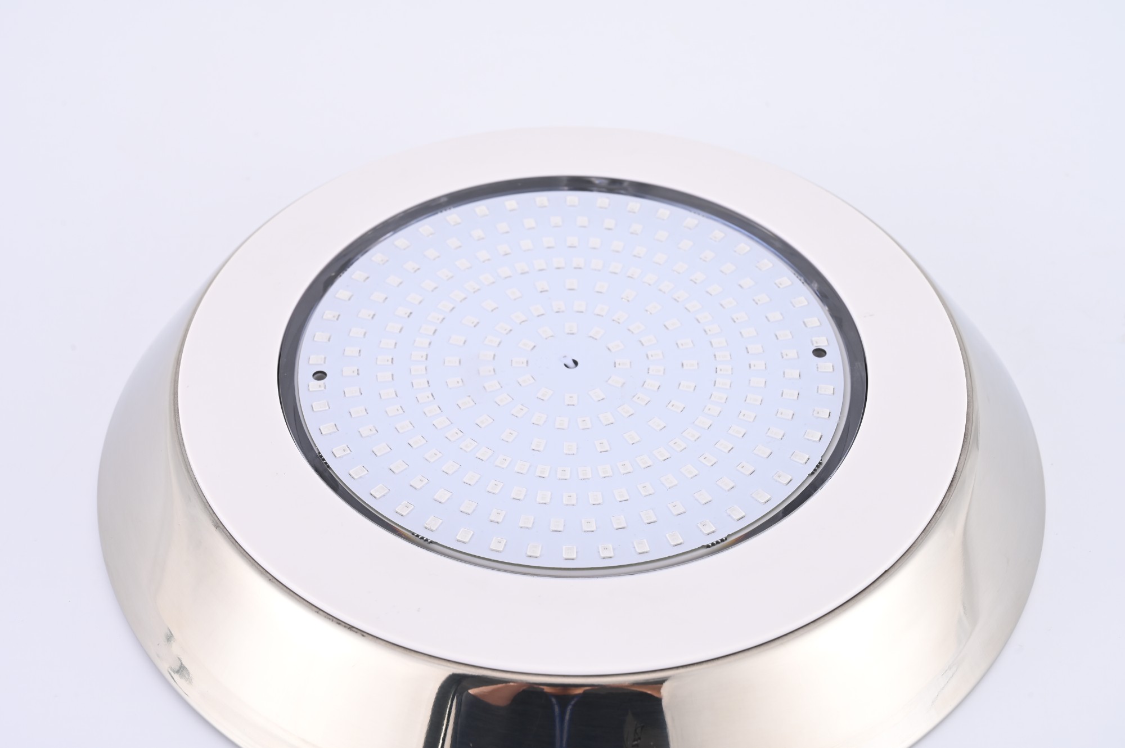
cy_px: 374
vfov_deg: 19.4
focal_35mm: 70
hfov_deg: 28.9
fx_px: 2186
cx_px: 562
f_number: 13
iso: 100
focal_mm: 70
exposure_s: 1/125
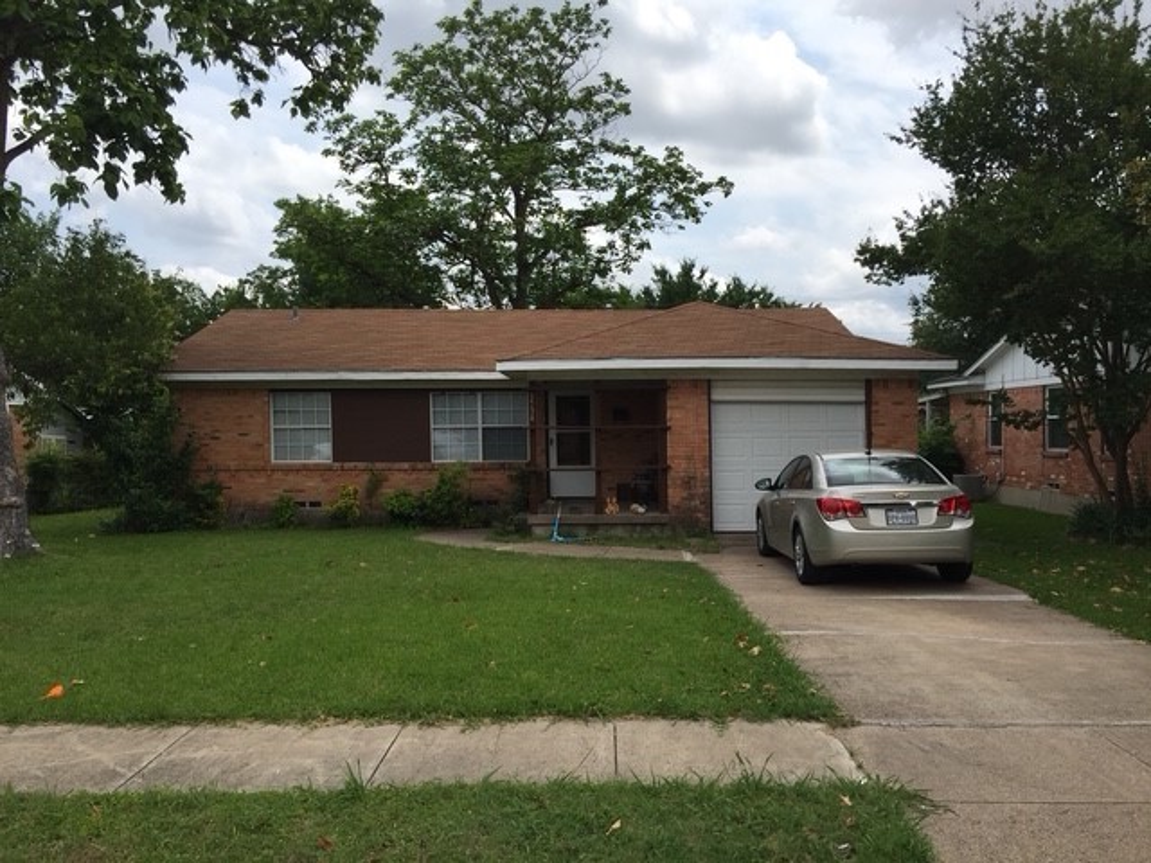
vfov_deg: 48.2
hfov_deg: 61.7
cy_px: 432
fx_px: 964
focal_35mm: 29
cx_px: 576
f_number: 2.2
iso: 32
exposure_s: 1/2639
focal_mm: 4.15
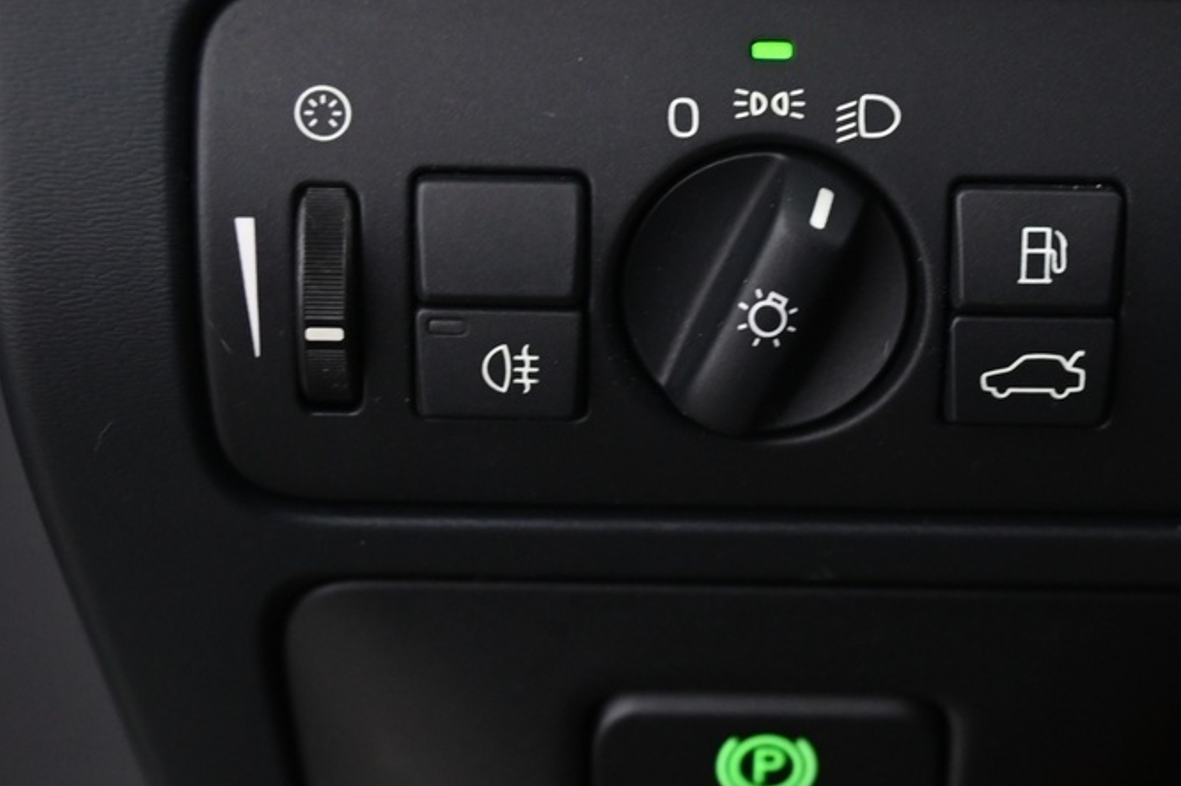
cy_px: 582
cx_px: 757
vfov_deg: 11.7
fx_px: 3835
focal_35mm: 117
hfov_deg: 17.5
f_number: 4
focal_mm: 48
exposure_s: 1/15
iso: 2000
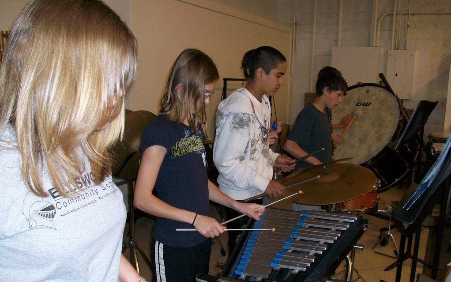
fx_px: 418
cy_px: 160
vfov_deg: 37.2
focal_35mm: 34
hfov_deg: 56.7
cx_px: 226
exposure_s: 1/60
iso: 120
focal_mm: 5.7
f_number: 2.8
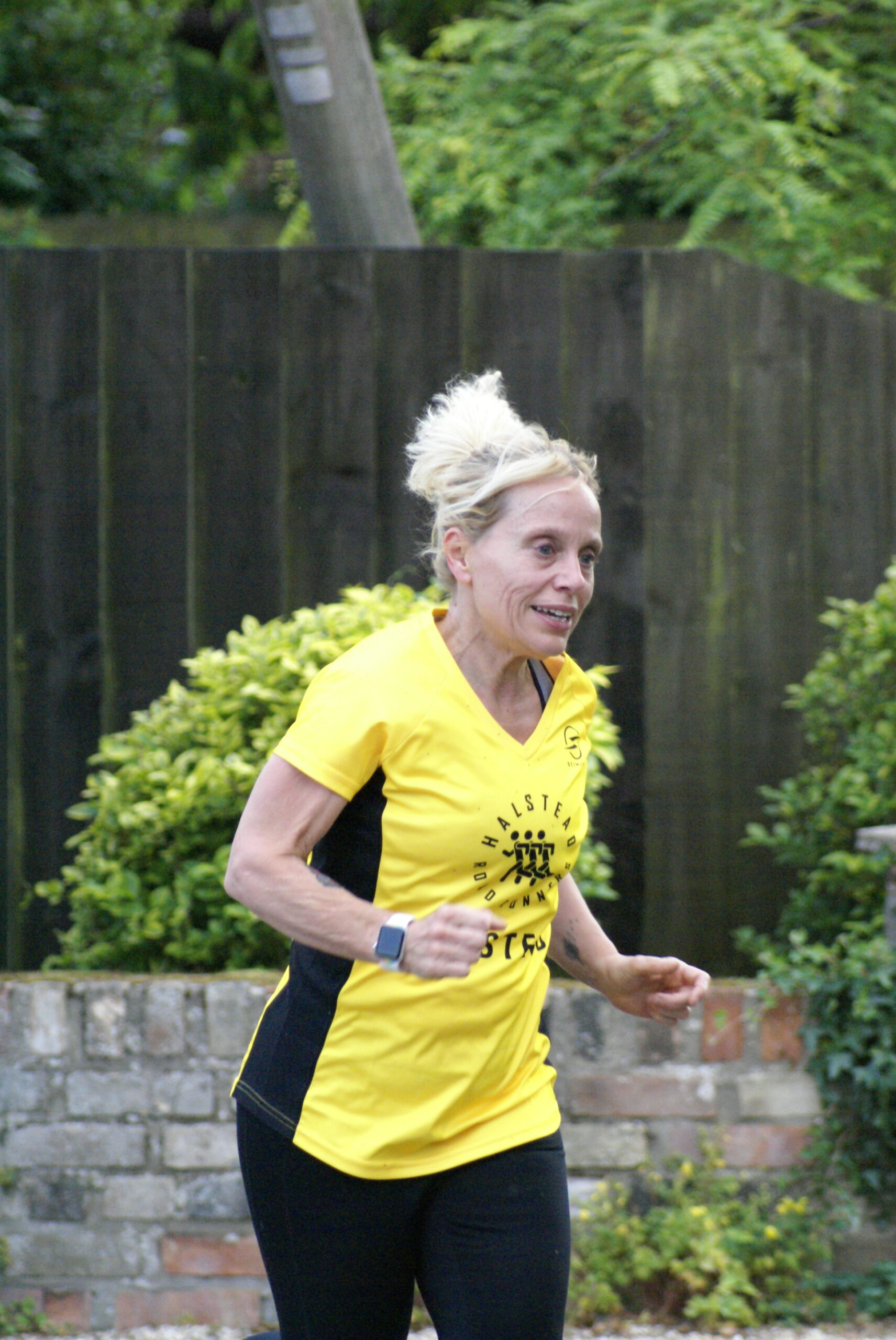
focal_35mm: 300
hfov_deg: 4.6
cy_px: 670
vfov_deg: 6.9
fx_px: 11179
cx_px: 448
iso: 1600
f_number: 5.6
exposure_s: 1/400
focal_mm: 200
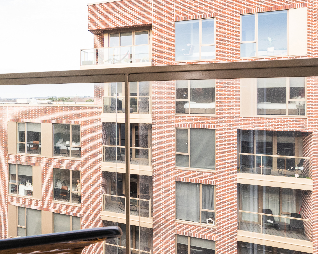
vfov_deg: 44.5
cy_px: 111
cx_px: -54
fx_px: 311
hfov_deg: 40.3
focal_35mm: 33
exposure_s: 1/160
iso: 400
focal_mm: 15
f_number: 7.1
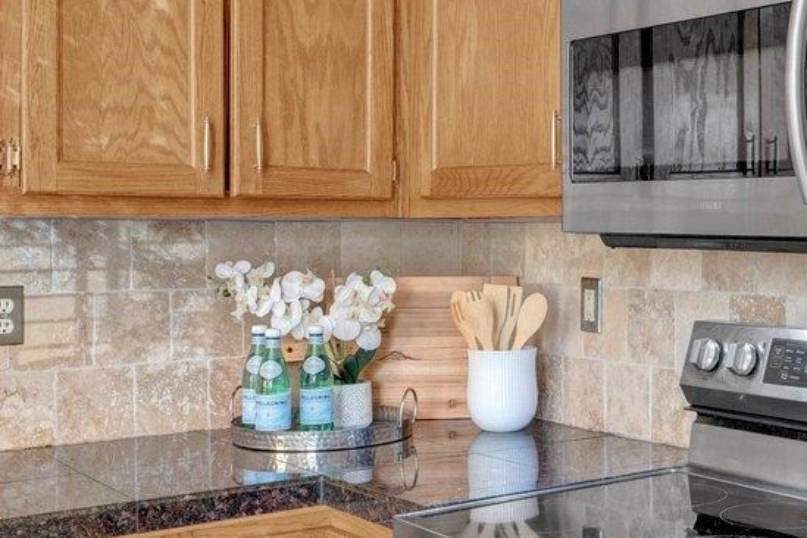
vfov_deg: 24.0
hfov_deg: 33.6
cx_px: 717
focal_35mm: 56
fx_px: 1264
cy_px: 259
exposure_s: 1/8
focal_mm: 15.1
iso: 1000
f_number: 8
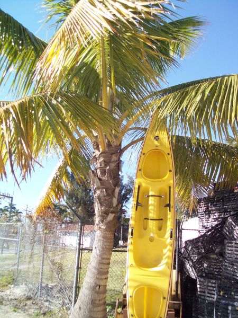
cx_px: 119
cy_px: 159
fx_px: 330
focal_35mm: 36
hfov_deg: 39.7
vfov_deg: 51.4
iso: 80
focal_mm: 6
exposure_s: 1/647
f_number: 2.7
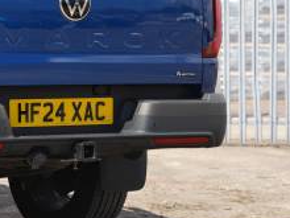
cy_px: 28
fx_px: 1293
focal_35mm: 154
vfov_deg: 9.6
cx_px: -108
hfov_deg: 12.3
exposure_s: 1/200
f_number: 4.5
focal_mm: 55.1
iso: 100
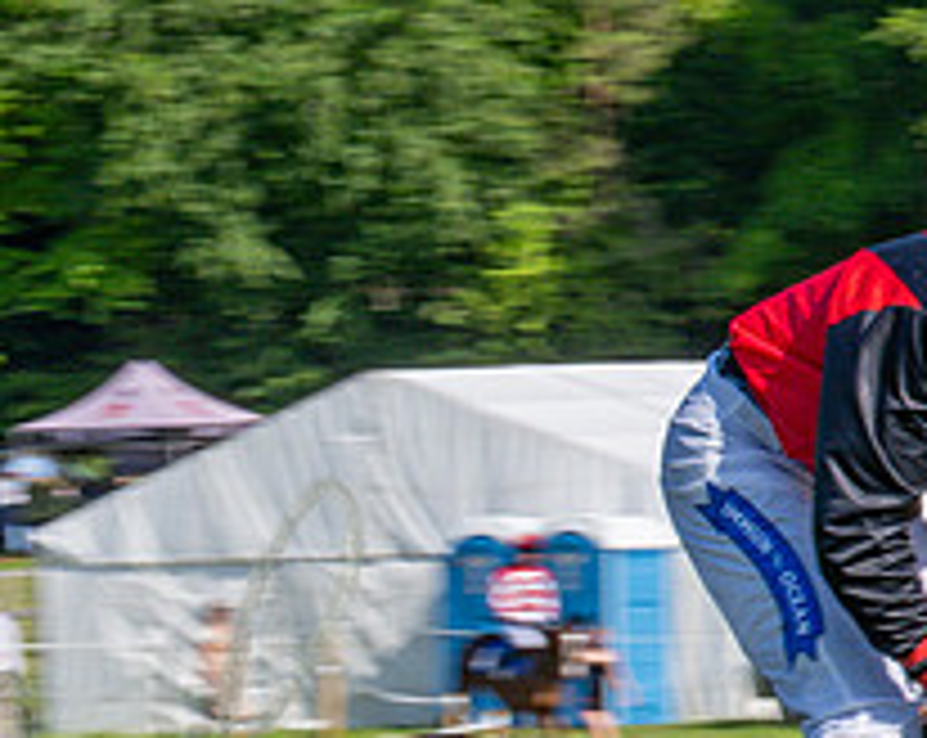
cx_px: 249
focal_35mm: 382
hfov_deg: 5.1
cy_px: 797
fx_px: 10461
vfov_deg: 4.0
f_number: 16
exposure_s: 1/160
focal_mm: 70
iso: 100
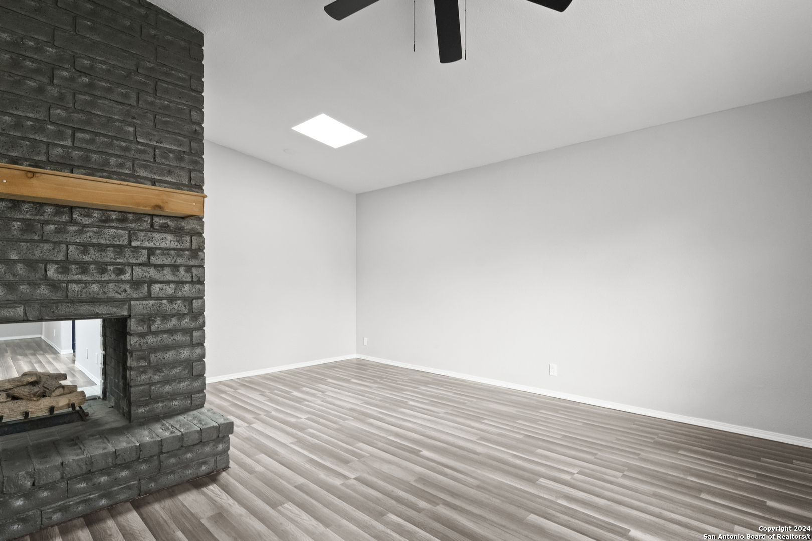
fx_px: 399
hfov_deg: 91.0
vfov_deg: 68.3
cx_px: 406
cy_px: 270
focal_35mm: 18
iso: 8000
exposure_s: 1/30
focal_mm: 17.7
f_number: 7.1
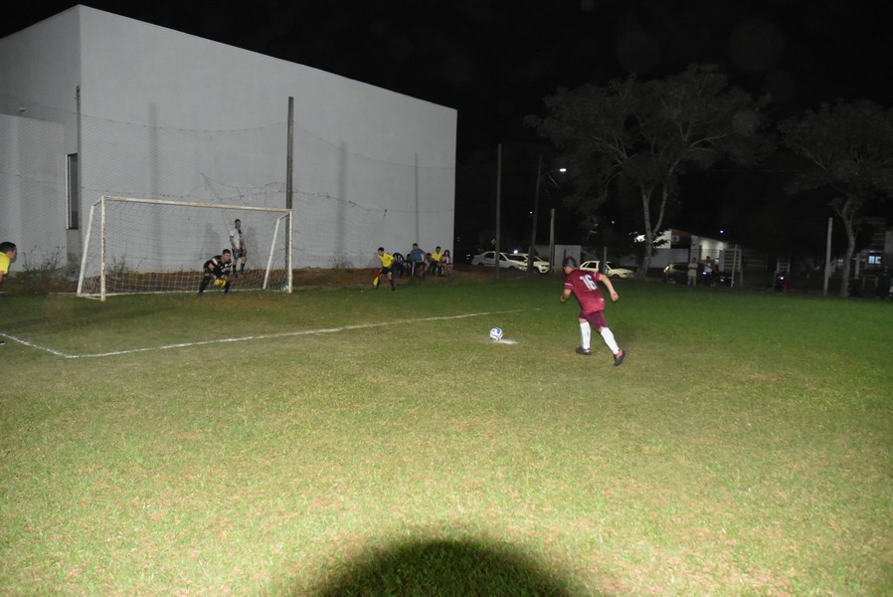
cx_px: 446
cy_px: 298
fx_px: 670
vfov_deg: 48.0
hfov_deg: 67.3
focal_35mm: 27
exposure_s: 1/60
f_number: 3.5
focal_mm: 18
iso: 2800
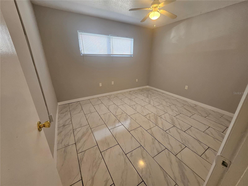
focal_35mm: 13
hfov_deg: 106.2
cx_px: 124
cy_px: 93
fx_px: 93
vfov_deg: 89.9
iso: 200
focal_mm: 1.7
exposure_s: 1/60
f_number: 2.2
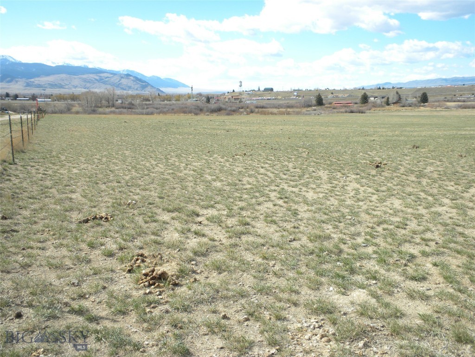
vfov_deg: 38.7
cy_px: 178
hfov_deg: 50.1
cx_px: 238
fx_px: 508
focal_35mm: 37
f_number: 10
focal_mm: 6.6
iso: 64
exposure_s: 1/72
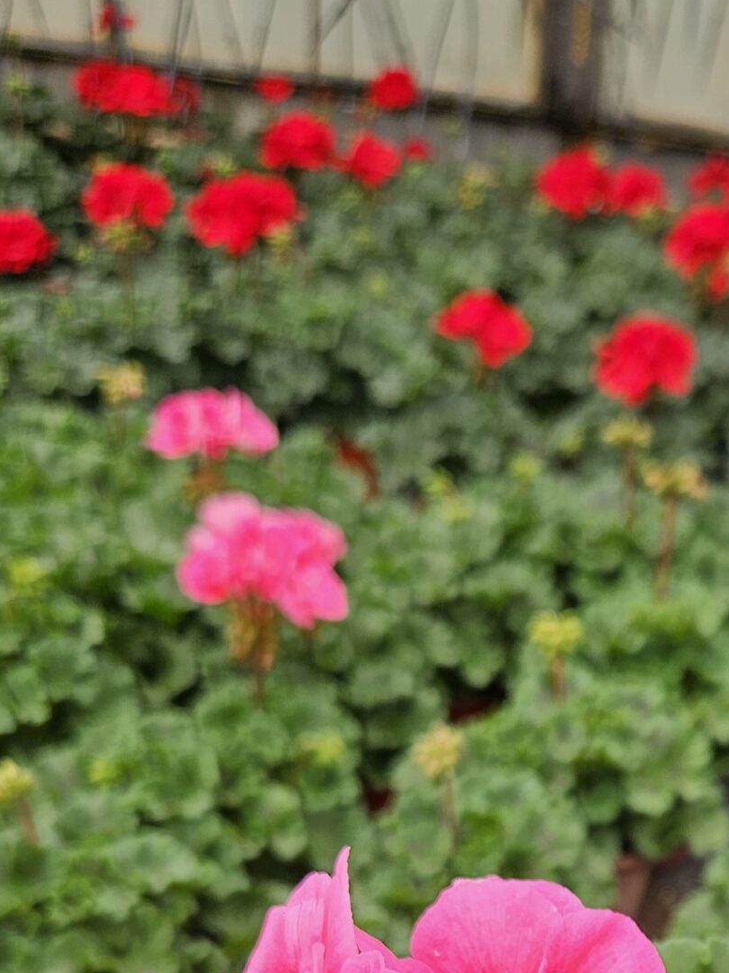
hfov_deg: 25.7
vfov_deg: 31.1
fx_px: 1545
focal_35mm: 55
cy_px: 1071
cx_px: 651
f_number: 1.8
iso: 25
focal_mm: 5.4
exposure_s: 1/321
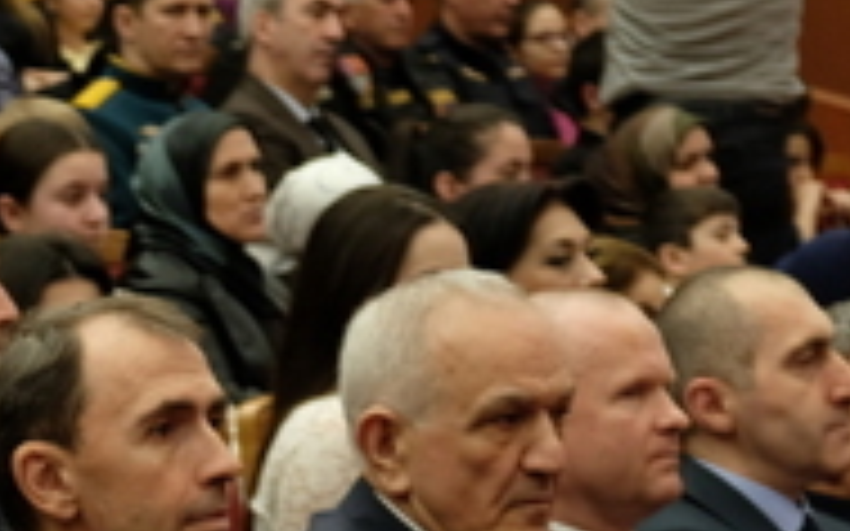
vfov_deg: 6.2
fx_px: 4771
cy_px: 1076
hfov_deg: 10.0
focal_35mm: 206
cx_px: -180
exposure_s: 1/45
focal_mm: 34.3
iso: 800
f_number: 3.6
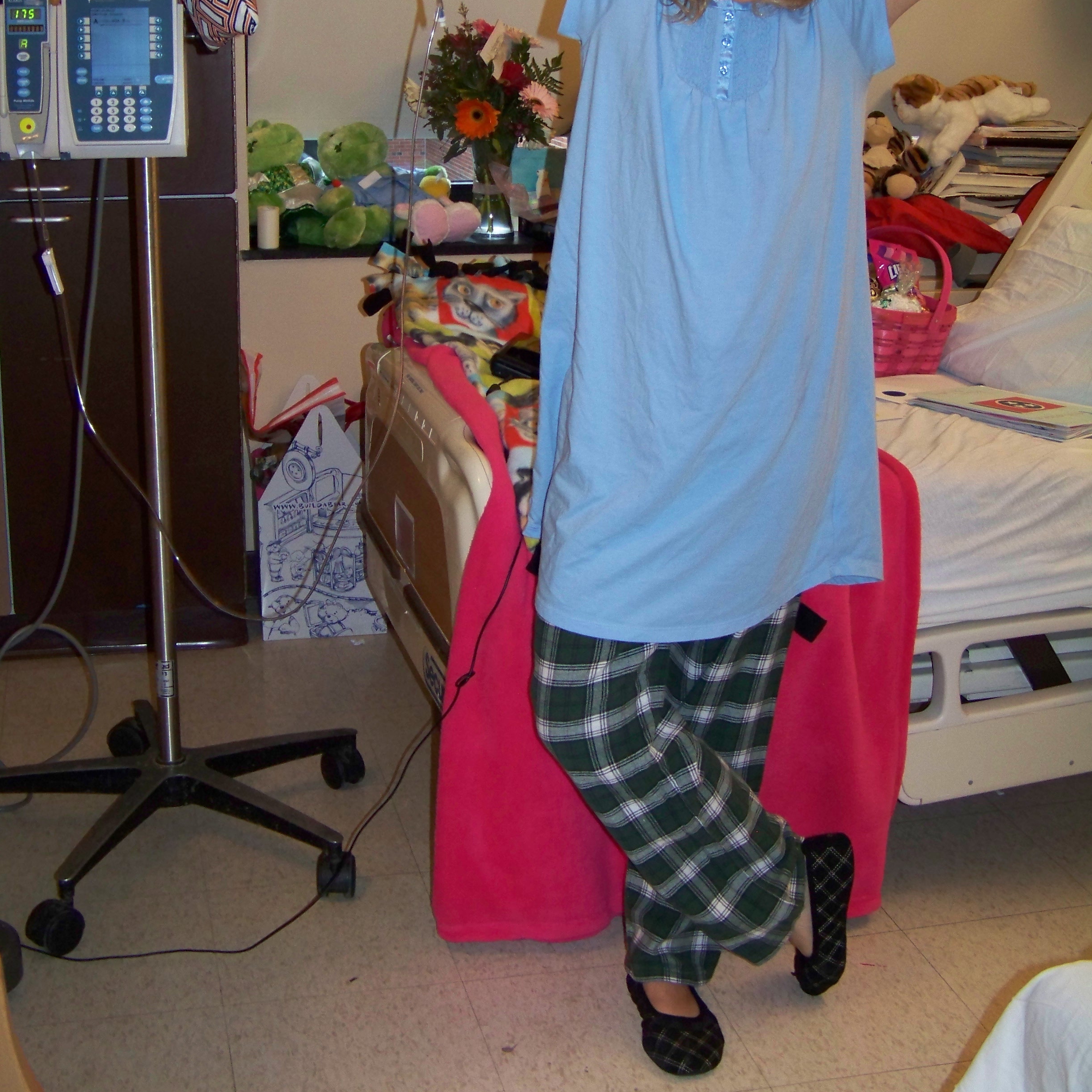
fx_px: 1820
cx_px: 548
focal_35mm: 51
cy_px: 385
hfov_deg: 33.4
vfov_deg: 33.2
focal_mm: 6.75
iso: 200
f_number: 2.8
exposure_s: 1/30
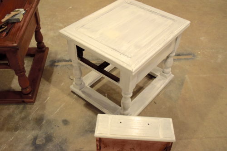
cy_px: 76
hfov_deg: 51.3
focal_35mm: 38
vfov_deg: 35.5
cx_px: 114
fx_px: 236
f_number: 4
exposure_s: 1/80
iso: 3200
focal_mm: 25
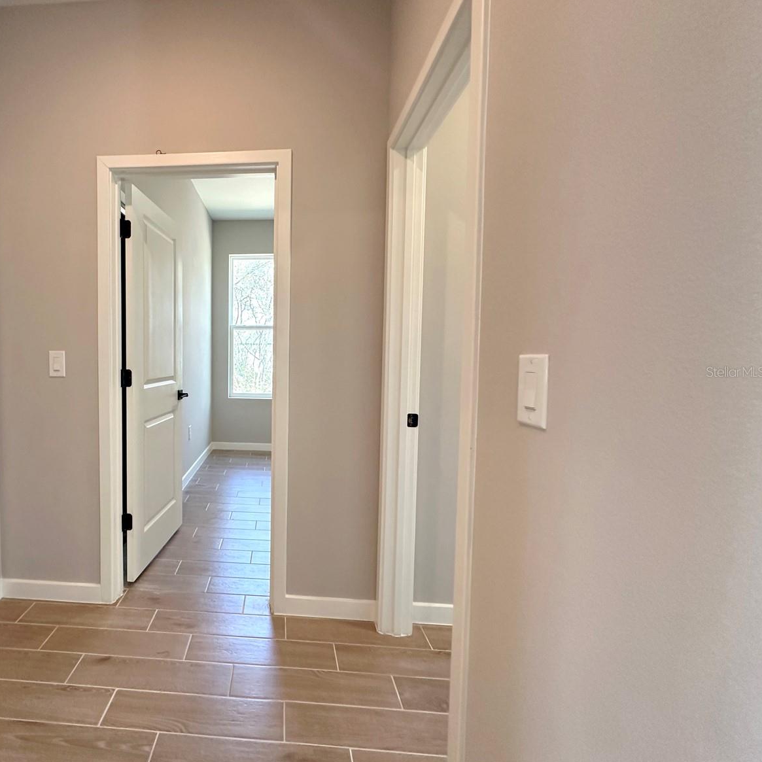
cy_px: 372
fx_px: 423
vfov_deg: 84.0
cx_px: 245
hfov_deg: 80.7
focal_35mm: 17
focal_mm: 2.22
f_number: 2.2
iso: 250
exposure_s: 1/120
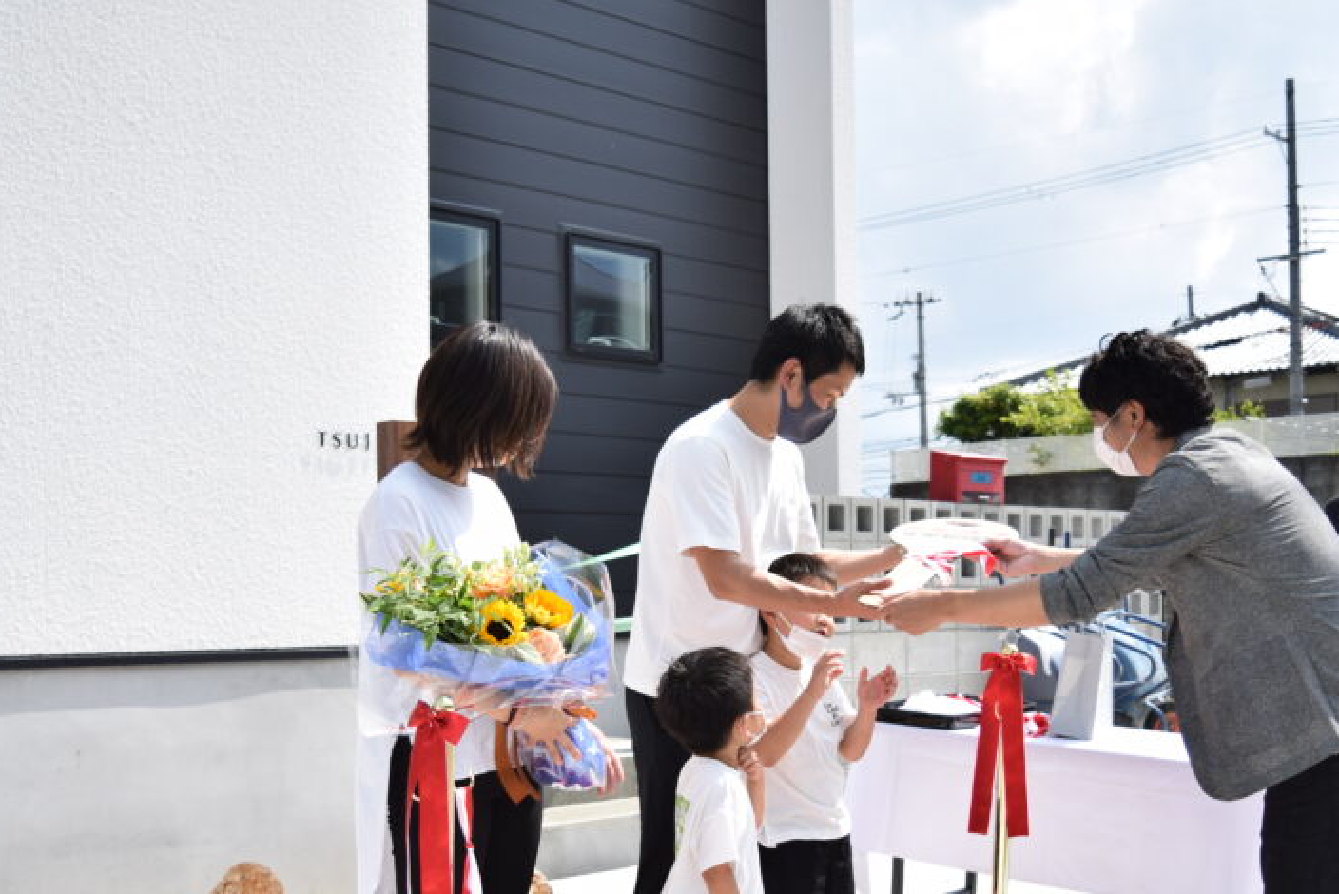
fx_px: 1786
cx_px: 612
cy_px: 631
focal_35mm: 48
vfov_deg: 27.8
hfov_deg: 41.1
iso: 160
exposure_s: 1/1000
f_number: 3.8
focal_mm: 22
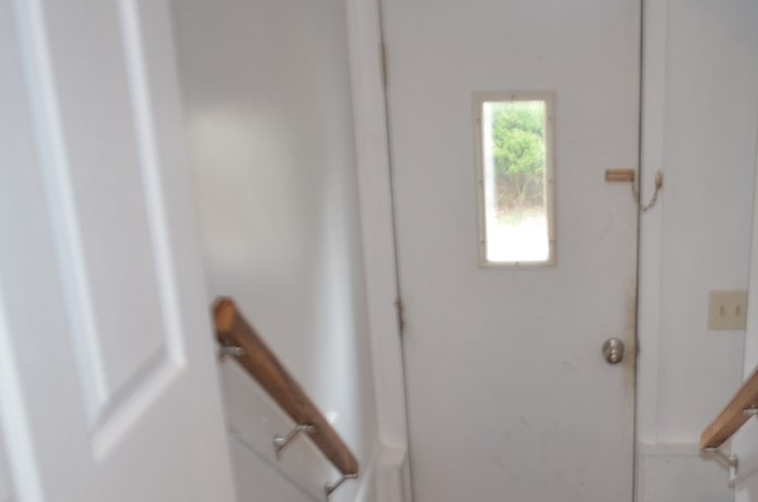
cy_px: 321
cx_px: 467
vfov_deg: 26.3
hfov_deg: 38.7
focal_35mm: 51
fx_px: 1072
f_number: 3.8
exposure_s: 1/60
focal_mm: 22
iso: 720
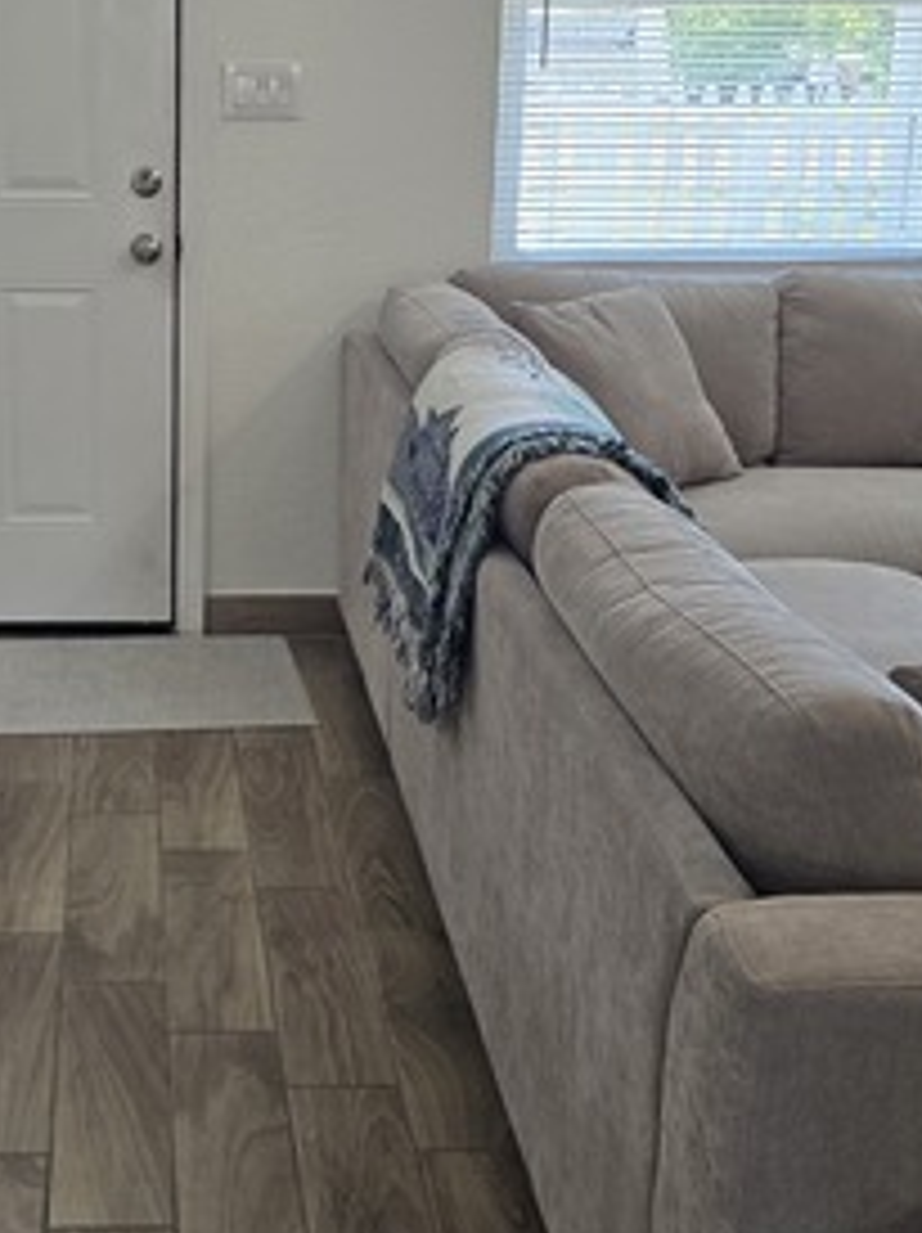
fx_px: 1992
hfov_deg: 25.5
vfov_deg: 34.3
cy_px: 529
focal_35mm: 56
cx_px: 153
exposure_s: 1/180
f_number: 1.7
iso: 160
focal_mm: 6.3
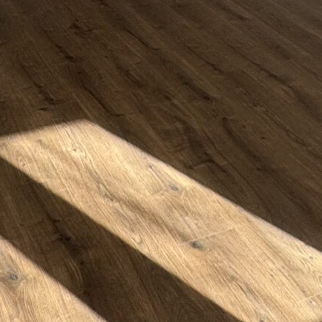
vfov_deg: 20.8
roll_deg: -4.6
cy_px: -134
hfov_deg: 23.6
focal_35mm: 73
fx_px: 768
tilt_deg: -10.2
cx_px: 217
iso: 40
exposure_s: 1/103
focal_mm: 2.22
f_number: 2.2
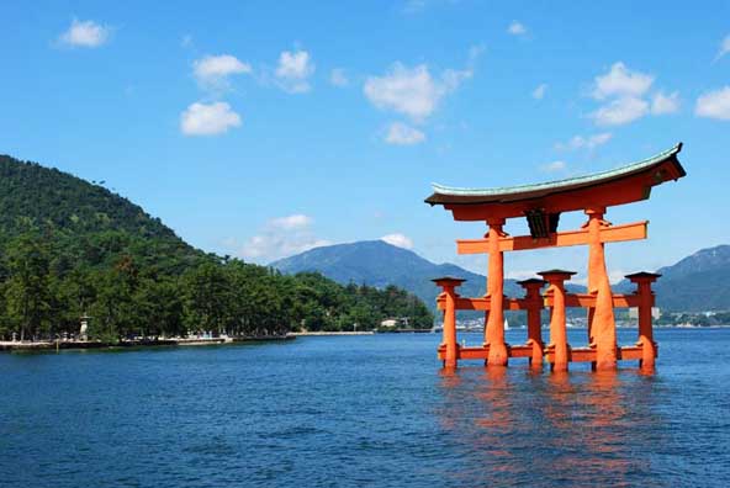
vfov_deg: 26.5
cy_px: 244
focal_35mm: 51
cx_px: 365
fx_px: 1035
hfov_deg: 38.8
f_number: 7.1
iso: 100
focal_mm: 34
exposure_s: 1/200
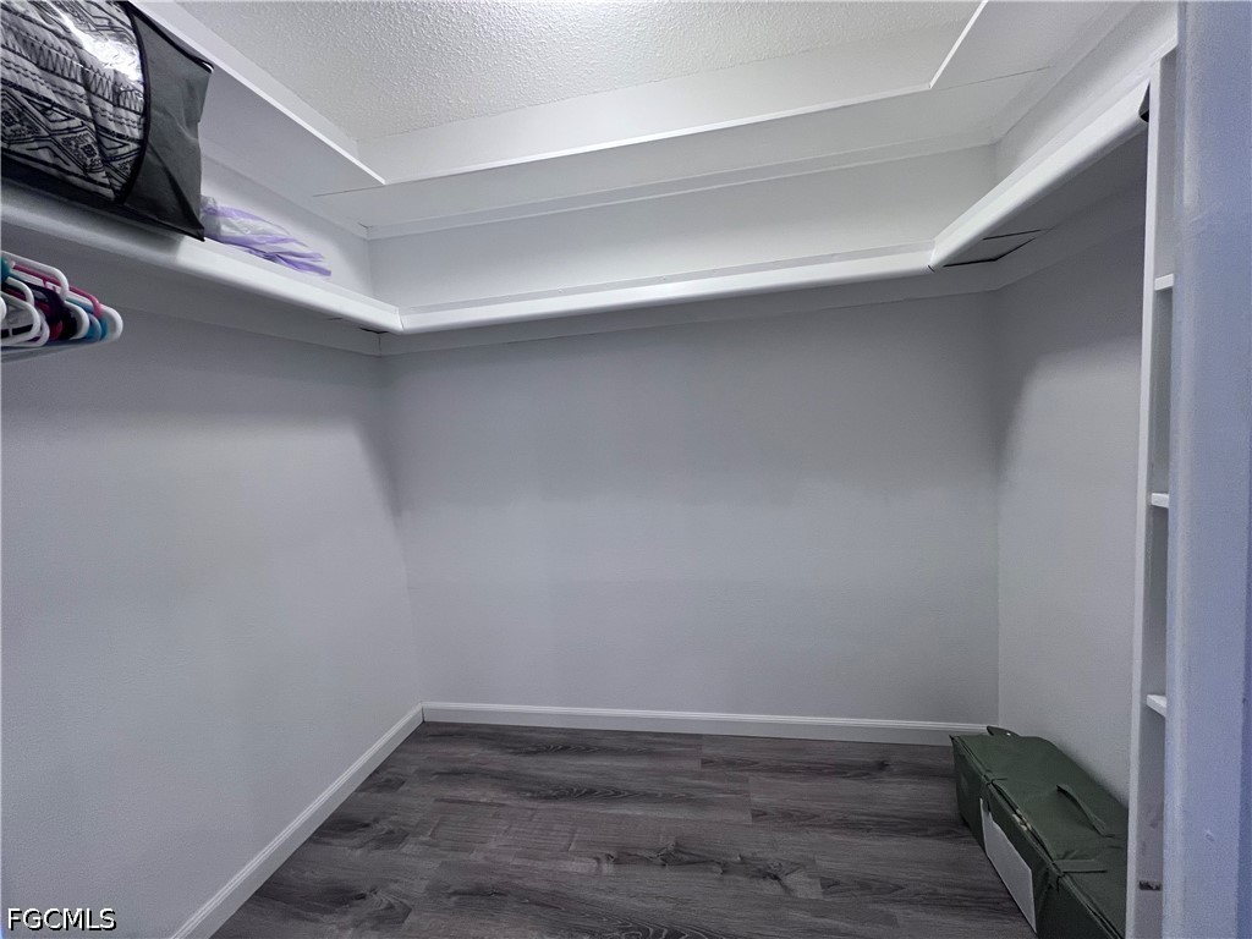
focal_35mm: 13
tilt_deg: -5.5
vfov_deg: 89.9
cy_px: 470
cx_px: 626
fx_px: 470
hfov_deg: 106.2
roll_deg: +4.6
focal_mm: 1.57
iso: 160
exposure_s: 1/60
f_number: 1.8
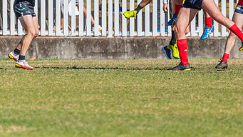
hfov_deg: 2.2
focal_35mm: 968
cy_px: -12
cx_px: 221
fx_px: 6239
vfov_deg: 1.3
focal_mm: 450
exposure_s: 1/1600
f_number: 10
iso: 800
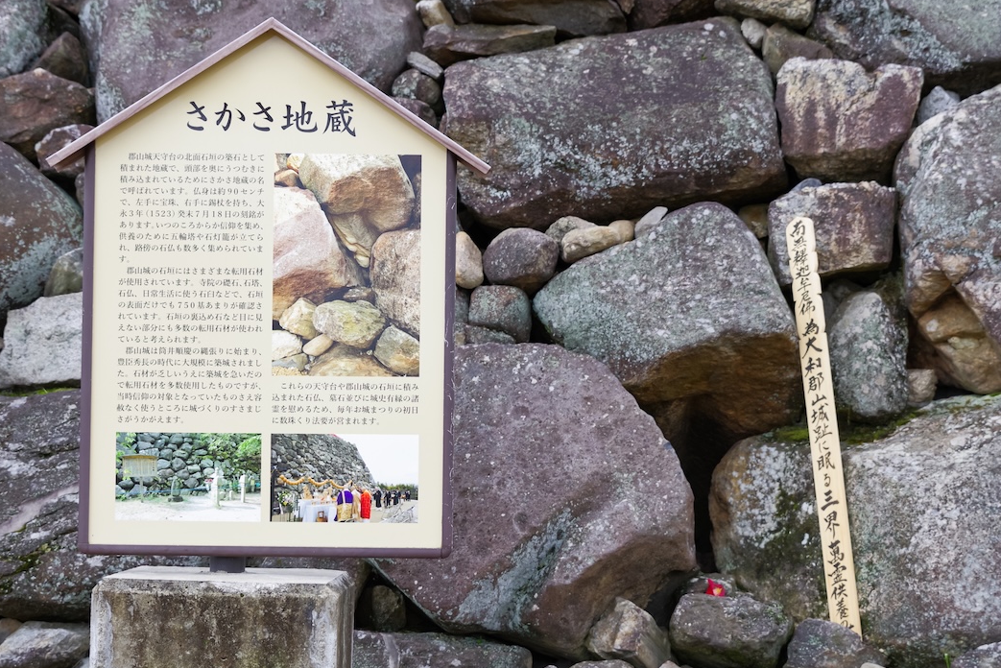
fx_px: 1919
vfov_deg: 19.7
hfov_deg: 29.2
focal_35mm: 69
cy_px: 348
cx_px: 479
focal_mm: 40
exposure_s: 1/160
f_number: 3.5
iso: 200
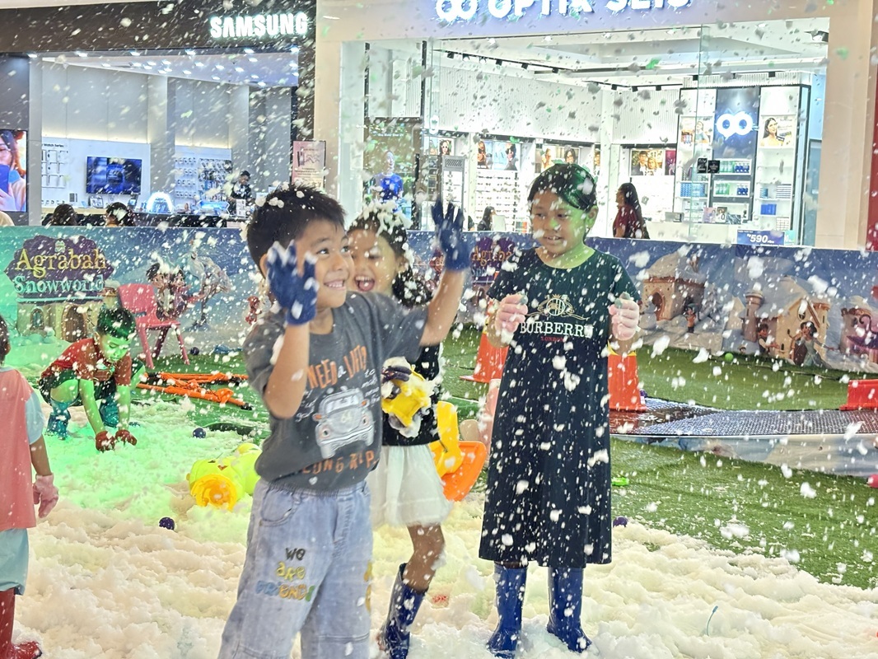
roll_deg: -2.2
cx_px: 439
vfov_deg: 28.0
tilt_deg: -5.9
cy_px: 330
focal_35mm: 52
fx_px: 1319
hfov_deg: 36.8
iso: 200
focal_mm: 5.96
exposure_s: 1/33
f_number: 1.6
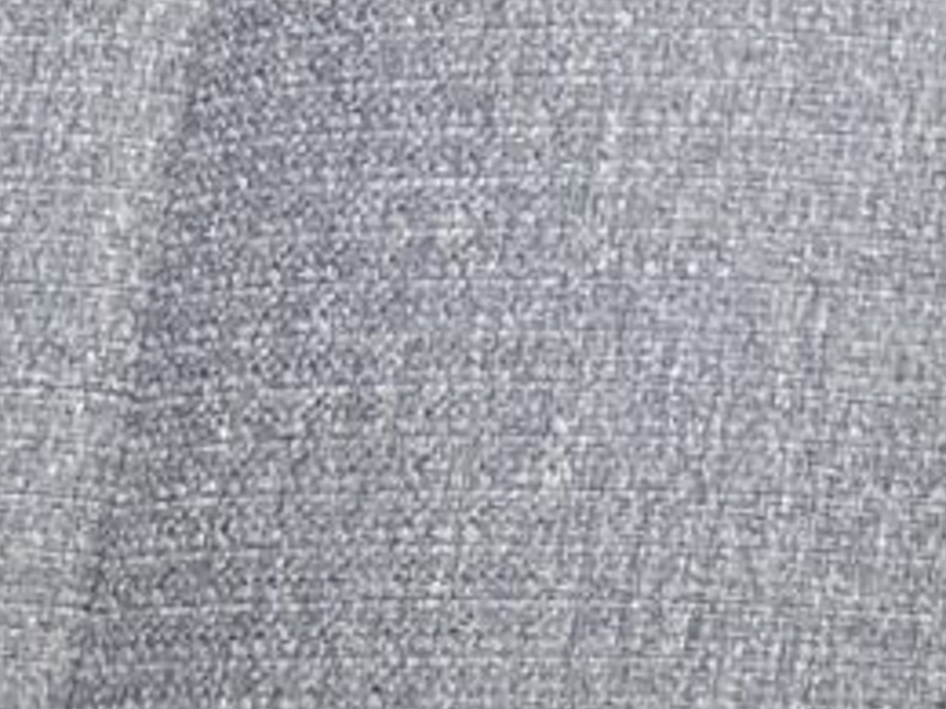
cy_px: -1647
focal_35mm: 189
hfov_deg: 9.5
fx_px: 5165
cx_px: 2139
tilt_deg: -51.6
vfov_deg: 6.8
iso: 125
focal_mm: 6.86
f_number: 1.78
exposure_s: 1/121
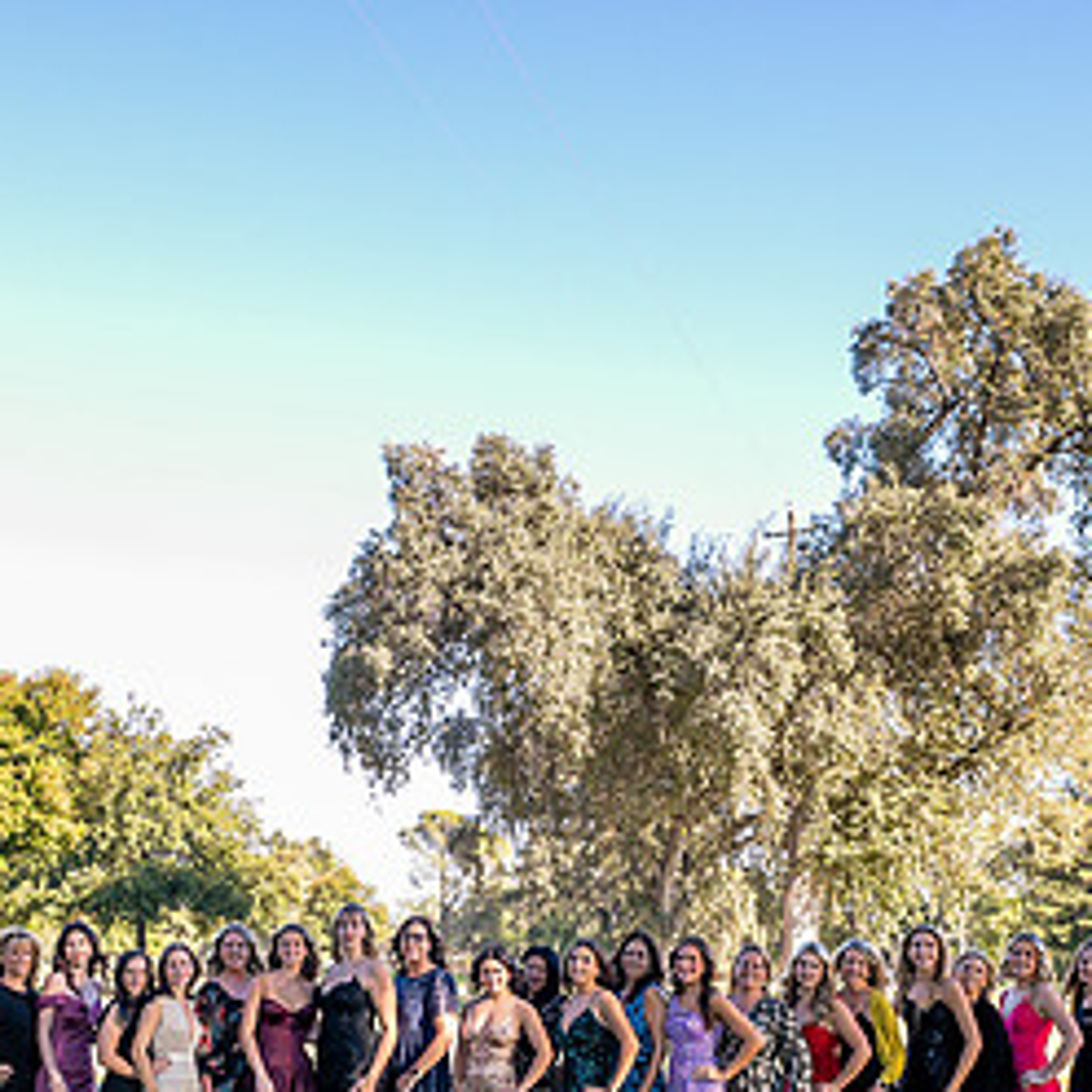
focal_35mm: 50
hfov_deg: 34.0
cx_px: 456
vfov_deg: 33.6
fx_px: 1785
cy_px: 774
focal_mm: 24
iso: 320
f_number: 5
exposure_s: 1/320
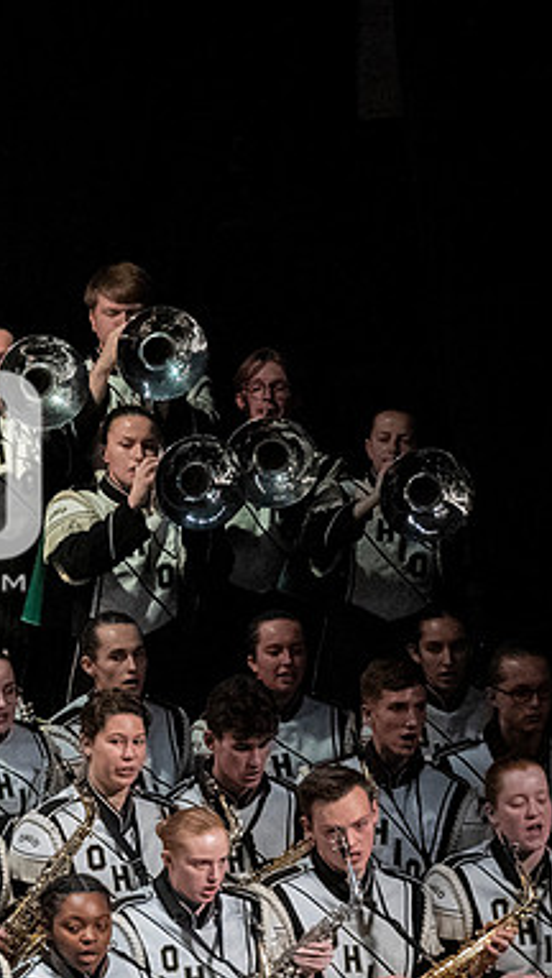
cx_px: -151
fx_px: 10777
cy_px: 490
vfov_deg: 5.2
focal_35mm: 415
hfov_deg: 2.9
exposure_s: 1/500
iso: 5000
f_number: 4
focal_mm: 175
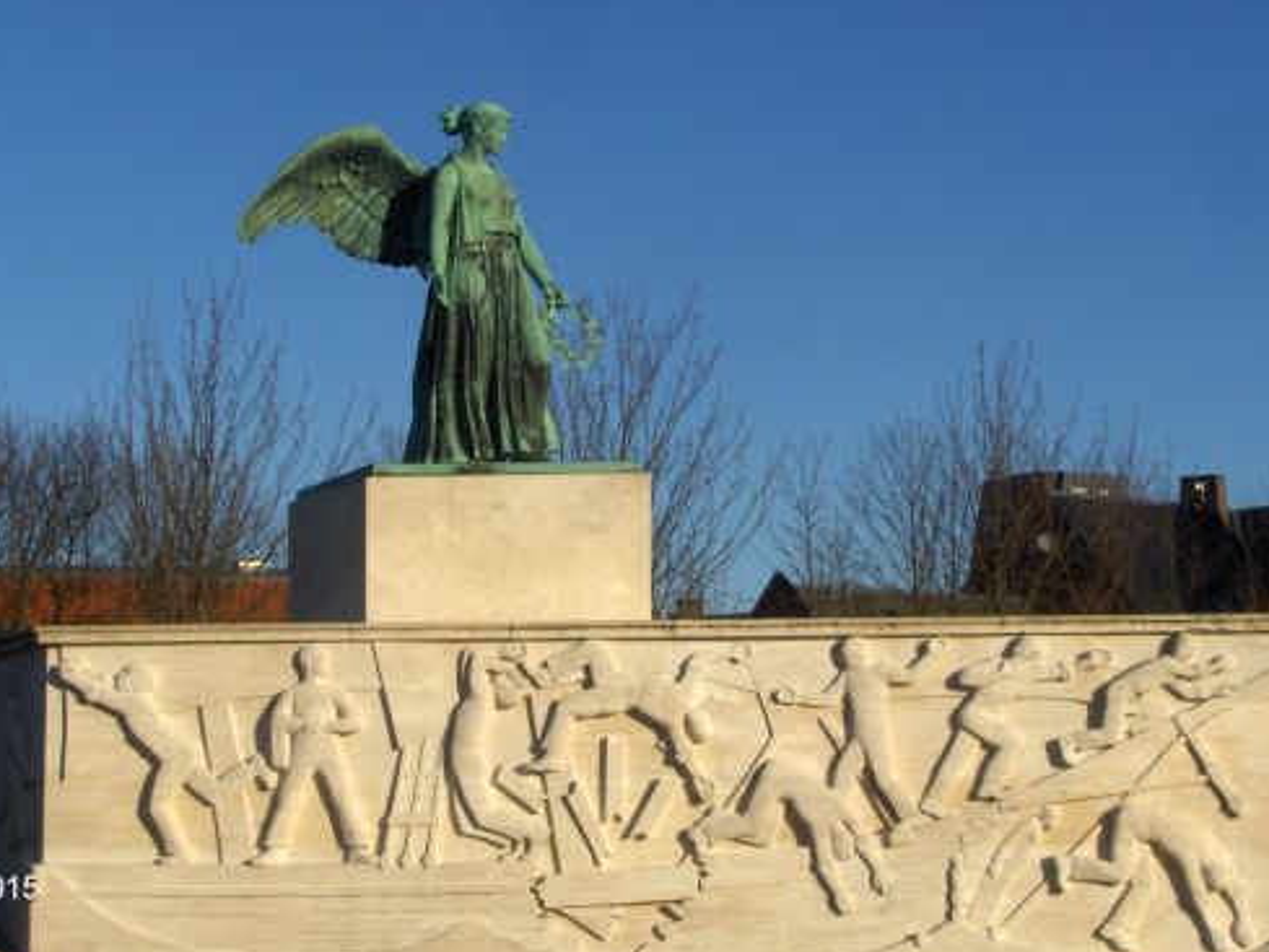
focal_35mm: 89
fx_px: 3263
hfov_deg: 22.0
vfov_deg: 16.6
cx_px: 610
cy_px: 402
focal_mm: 11.2
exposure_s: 1/820
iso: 100
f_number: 5.9
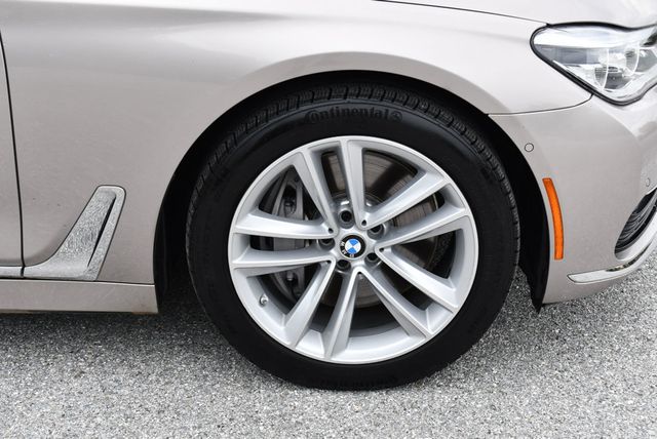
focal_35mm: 64
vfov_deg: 21.3
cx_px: 328
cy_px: 220
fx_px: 1169
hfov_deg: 31.4
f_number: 5.6
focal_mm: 32
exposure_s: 1/250
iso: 400
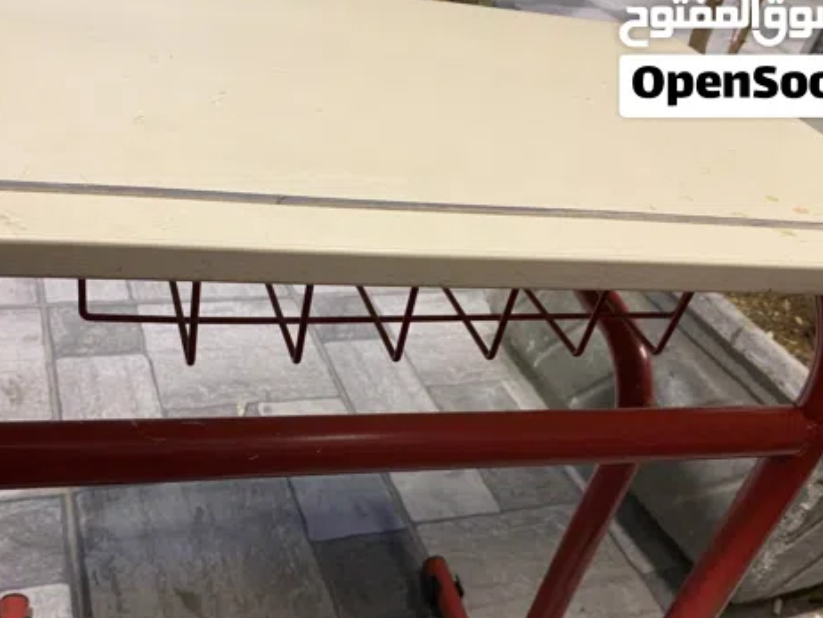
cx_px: 351
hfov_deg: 51.1
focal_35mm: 36
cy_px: 374
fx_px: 856
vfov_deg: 39.5
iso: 160
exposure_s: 1/50
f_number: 1.8
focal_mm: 4.25
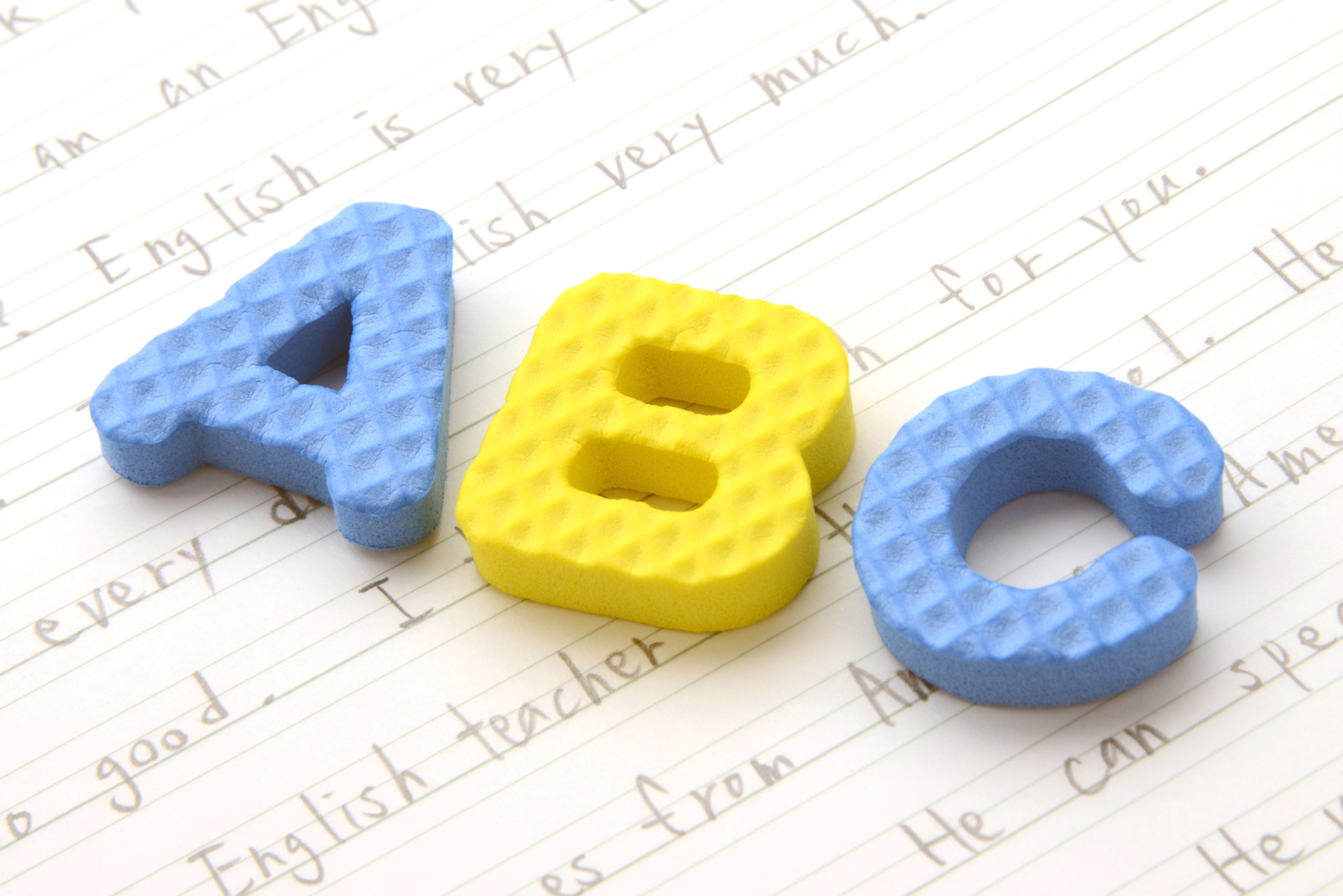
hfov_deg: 8.2
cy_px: 448
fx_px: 9328
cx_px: 672
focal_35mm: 250
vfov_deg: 5.5
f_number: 36
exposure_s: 1/60
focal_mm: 250
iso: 200
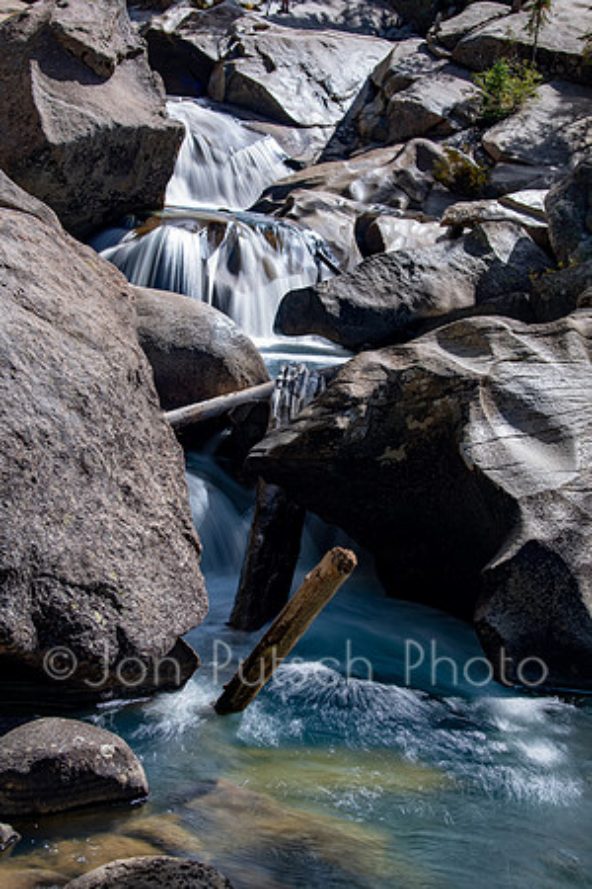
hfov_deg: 18.2
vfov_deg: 27.0
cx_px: 296
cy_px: 444
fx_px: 1850
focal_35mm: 75
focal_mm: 75
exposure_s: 1/1.67
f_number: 5.6
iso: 80
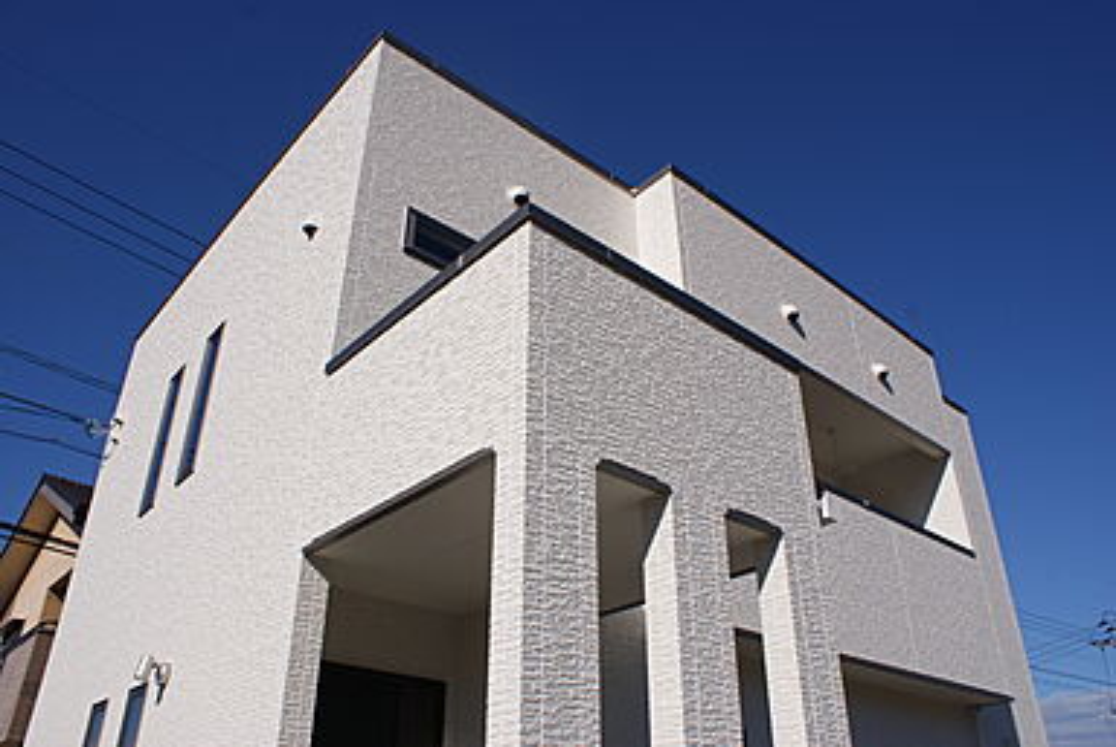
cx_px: 558
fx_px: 838
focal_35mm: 27
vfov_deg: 48.0
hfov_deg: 67.3
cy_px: 374
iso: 100
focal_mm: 18
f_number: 10
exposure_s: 1/320
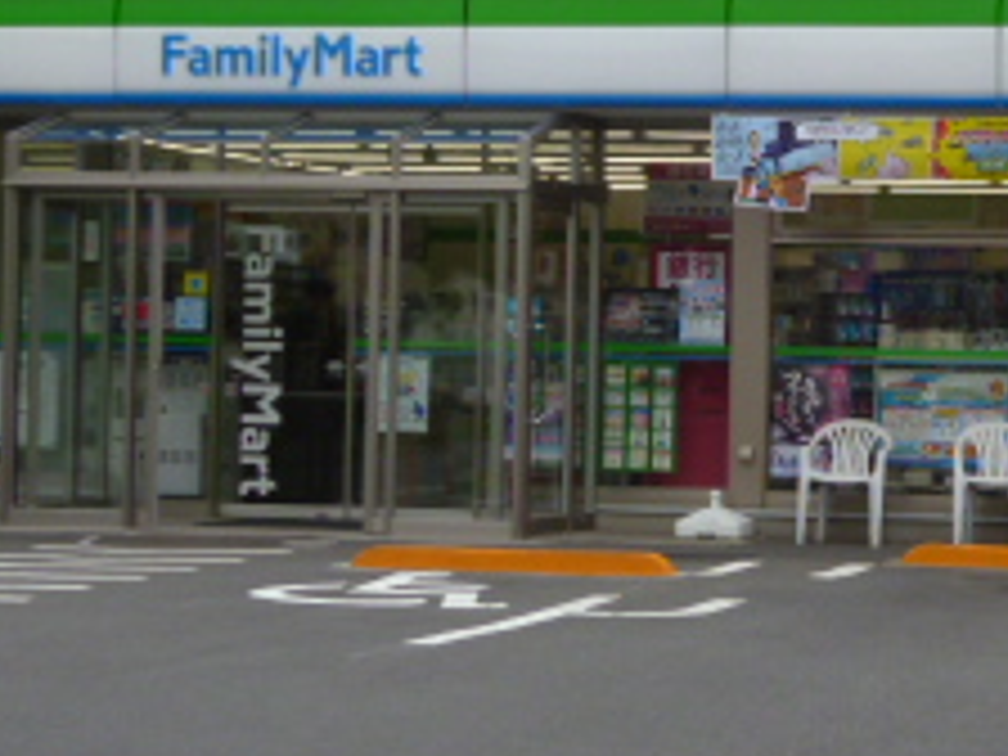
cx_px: 832
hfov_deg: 14.6
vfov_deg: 11.1
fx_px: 3902
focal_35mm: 134
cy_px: 243
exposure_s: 1/320
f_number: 3.4
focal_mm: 8.4
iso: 100
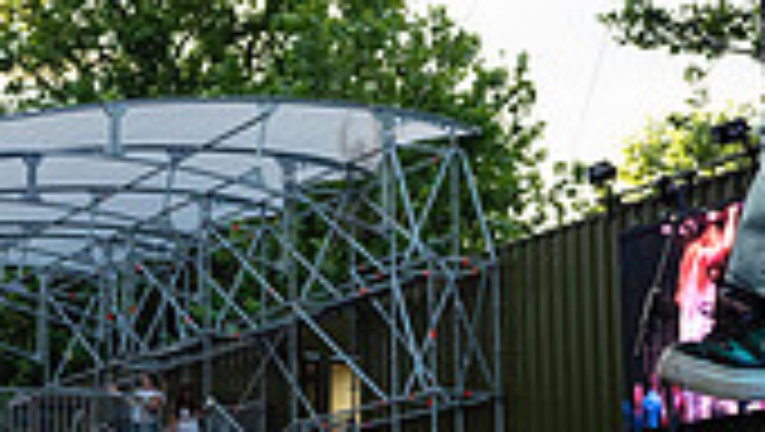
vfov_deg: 11.0
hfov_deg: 19.4
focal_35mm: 110
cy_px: 164
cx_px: 356
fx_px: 2233
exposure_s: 1/500
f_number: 4
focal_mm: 29
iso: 1000
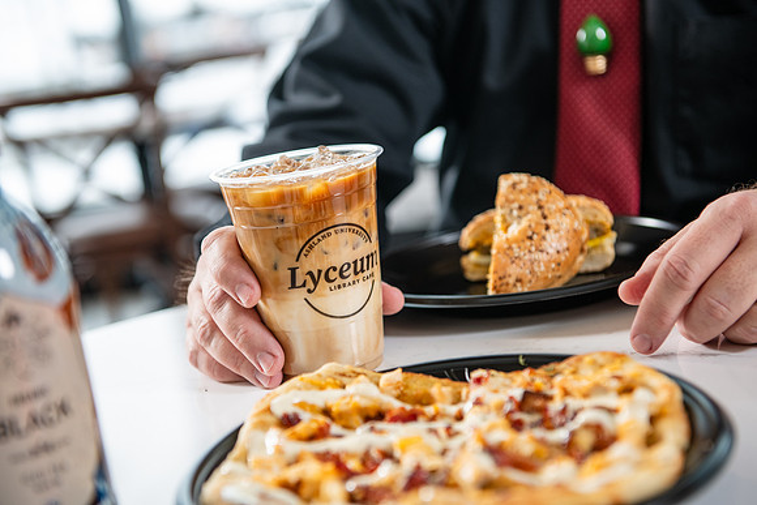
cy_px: 252
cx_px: 378
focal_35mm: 60
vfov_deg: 22.6
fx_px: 1262
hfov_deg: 33.4
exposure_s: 1/200
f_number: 3.5
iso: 500
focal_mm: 60
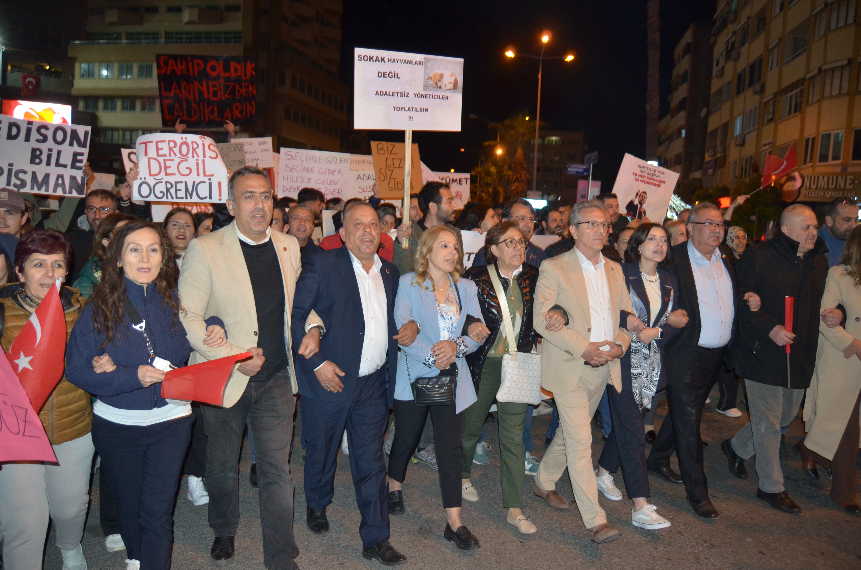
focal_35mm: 27
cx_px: 430
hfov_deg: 67.5
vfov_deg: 47.7
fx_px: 644
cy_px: 285
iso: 800
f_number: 3.5
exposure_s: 1/60
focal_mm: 18
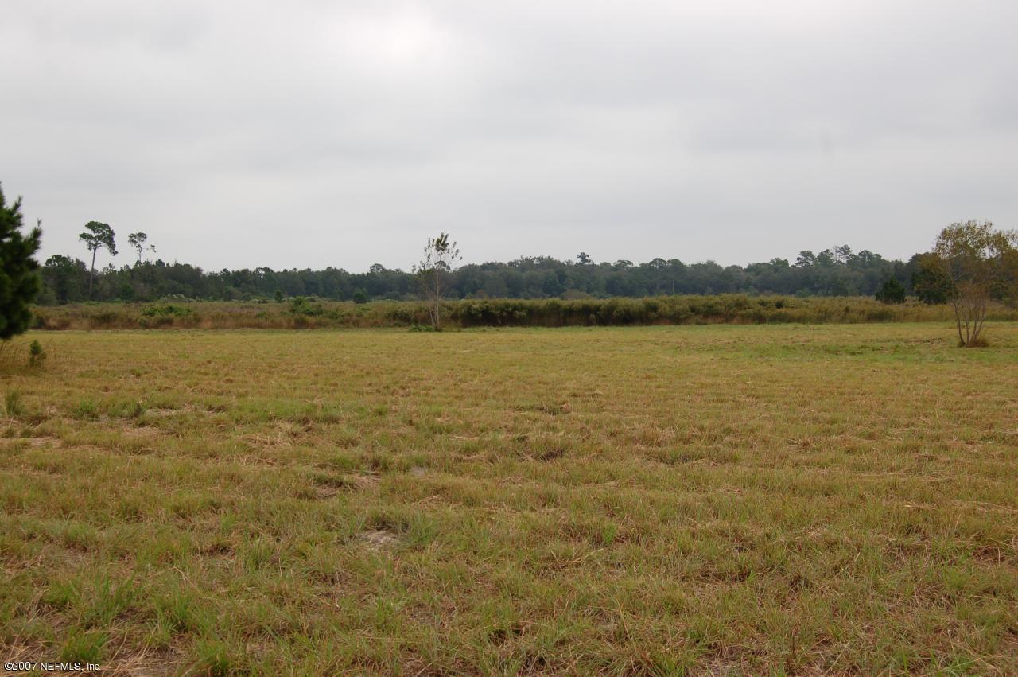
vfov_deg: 31.8
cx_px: 509
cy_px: 338
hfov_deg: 46.4
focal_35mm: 42
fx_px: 1187
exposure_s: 1/200
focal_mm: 28
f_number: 7.1
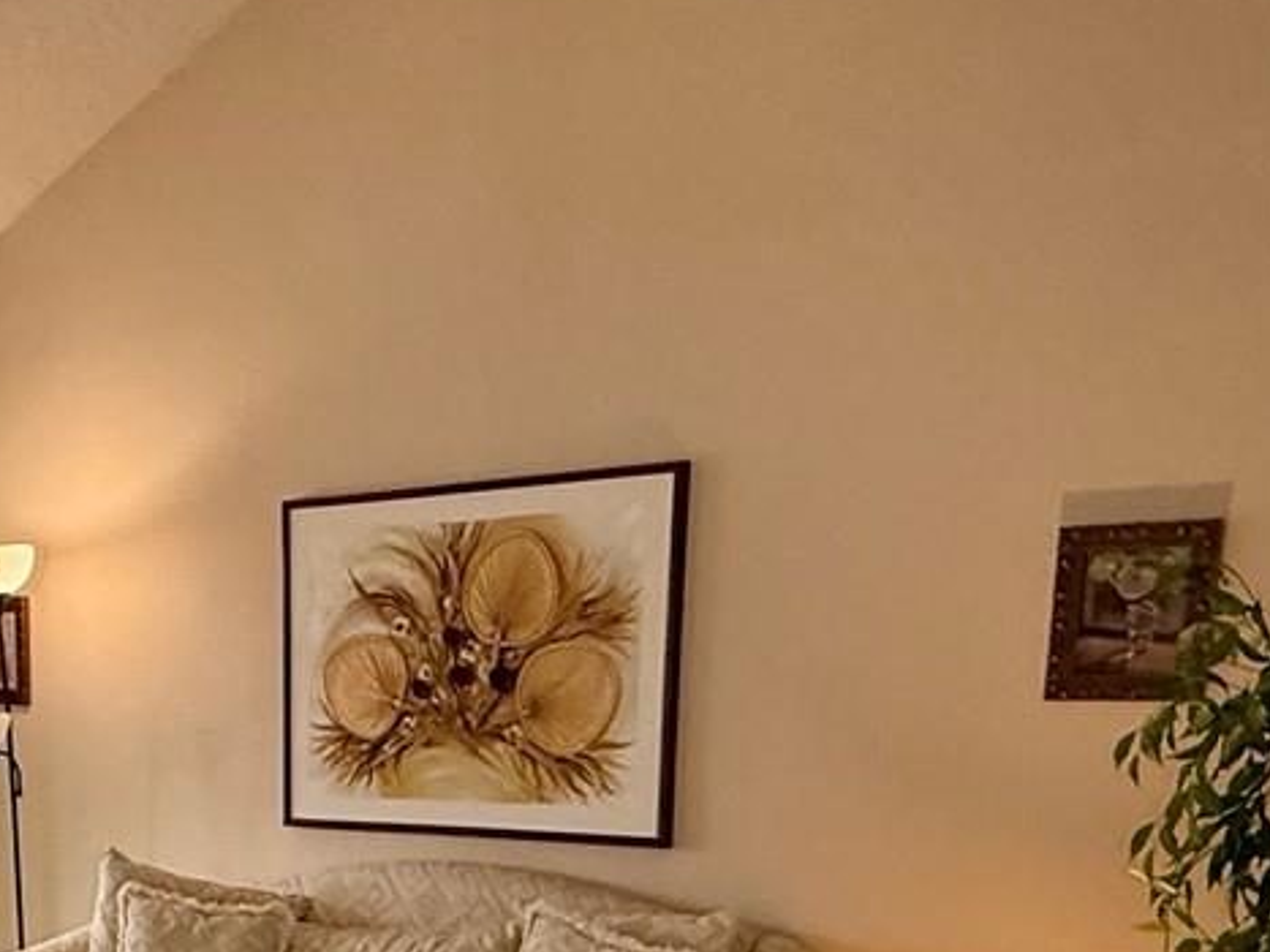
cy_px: 1069
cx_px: 218
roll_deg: +0.5
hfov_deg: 37.9
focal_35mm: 48
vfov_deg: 27.5
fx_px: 1761
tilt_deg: -11.1
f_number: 2.2
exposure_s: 1/120
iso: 400
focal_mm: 2.22
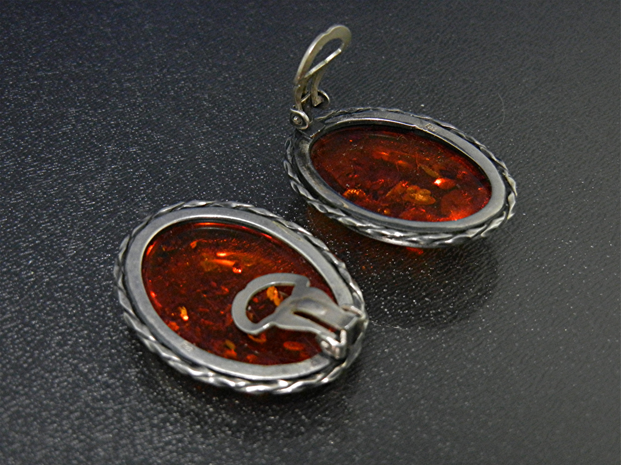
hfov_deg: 36.8
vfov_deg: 28.0
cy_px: 232
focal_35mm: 52
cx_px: 310
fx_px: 933
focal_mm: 9.3
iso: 800
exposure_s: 1/30
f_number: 7.8
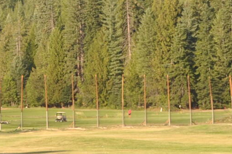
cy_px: 69
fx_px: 1385
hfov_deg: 9.0
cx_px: -226
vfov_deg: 6.4
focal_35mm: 215
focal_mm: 24
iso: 200
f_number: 8
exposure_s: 1/200
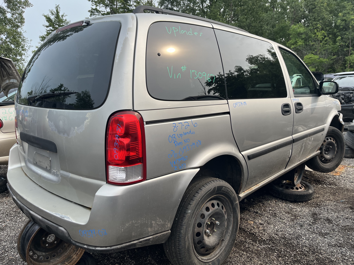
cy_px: 132
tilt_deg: -10.1
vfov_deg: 53.1
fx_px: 266
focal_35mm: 26
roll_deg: +0.9
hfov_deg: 67.3
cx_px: 177
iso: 50
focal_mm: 5.1
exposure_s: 1/1140
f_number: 1.6
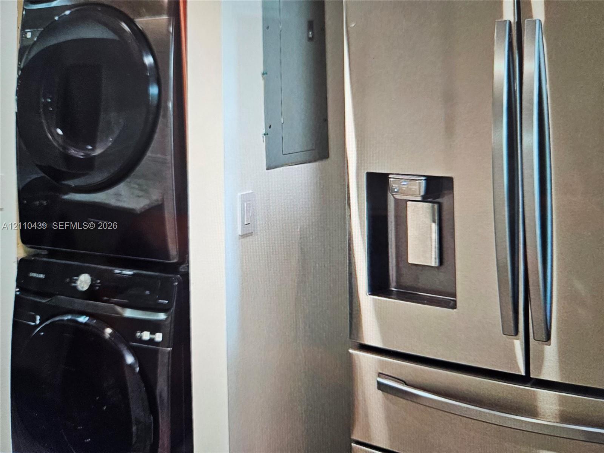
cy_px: 226
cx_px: 302
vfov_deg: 58.9
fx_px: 401
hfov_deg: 73.9
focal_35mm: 23
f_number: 1.8
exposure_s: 1/120
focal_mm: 5.4
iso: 320
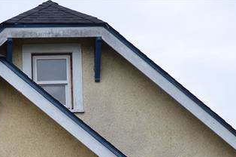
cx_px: -6
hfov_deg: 13.4
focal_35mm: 152
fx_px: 992
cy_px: 254
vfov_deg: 8.7
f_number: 6.3
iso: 200
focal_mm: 31
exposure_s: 1/160
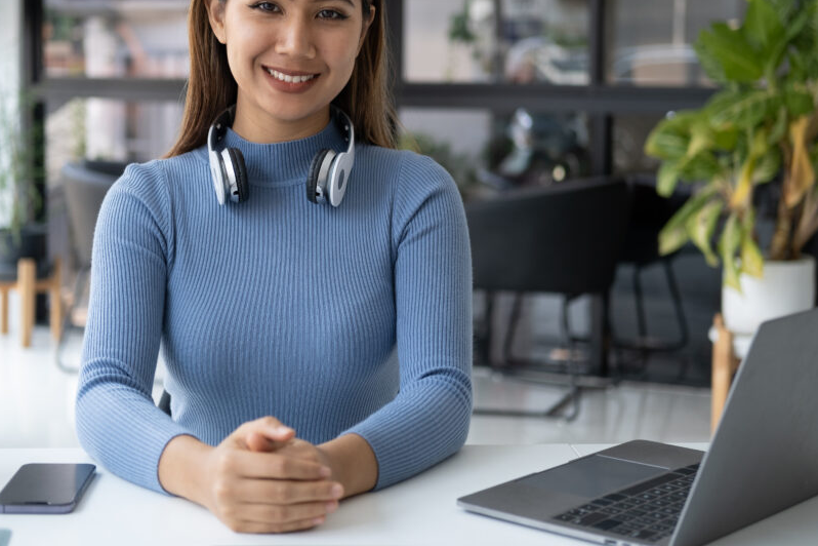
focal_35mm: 68
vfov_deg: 20.0
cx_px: 349
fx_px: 1545
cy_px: 207
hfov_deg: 29.6
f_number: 2
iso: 200
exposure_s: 1/320
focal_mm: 35
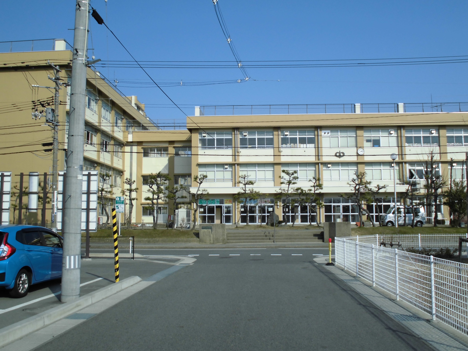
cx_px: 234
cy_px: 176
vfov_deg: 41.8
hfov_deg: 54.0
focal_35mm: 34
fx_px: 460
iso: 100
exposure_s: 1/1000
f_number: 4
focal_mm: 6.1
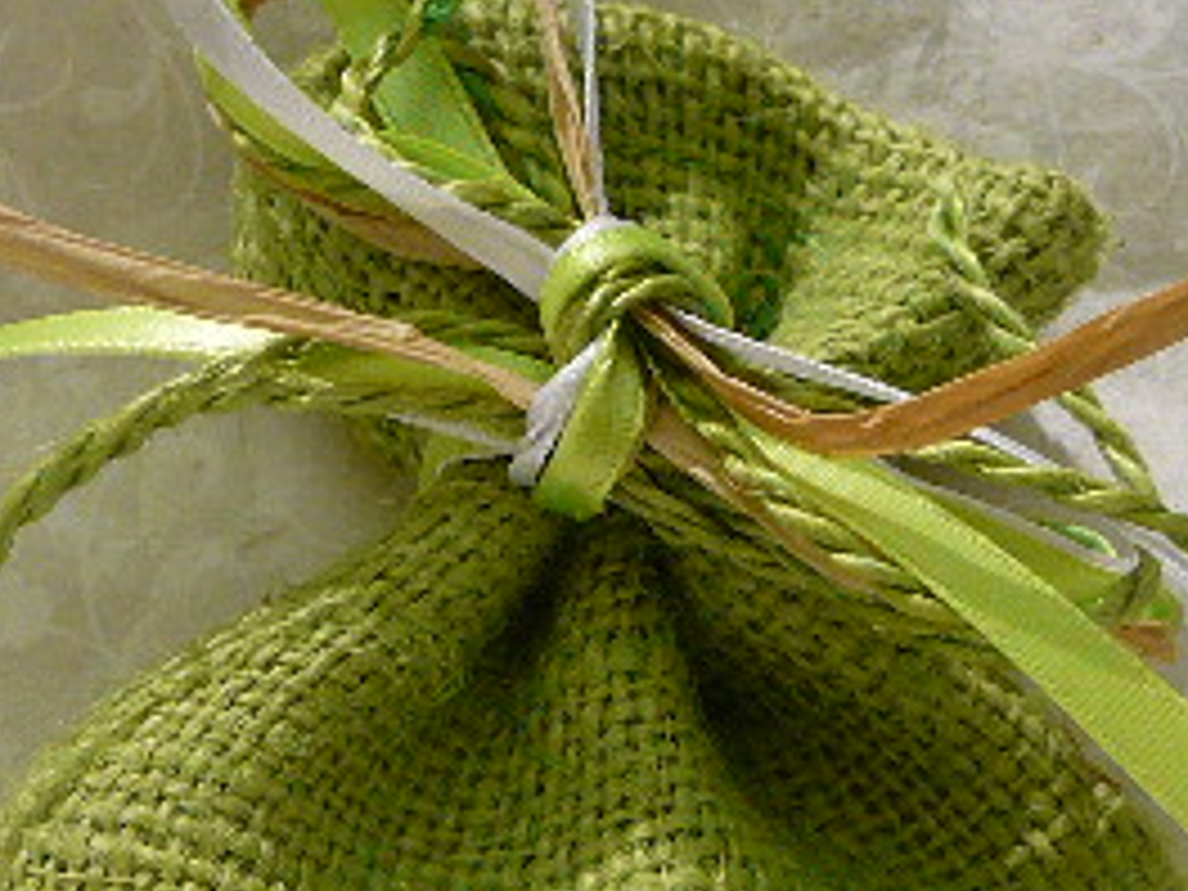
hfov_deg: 23.0
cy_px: 778
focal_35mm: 85
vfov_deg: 17.2
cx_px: 558
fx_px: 2917
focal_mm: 5.2
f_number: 2.8
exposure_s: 1/25
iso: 200
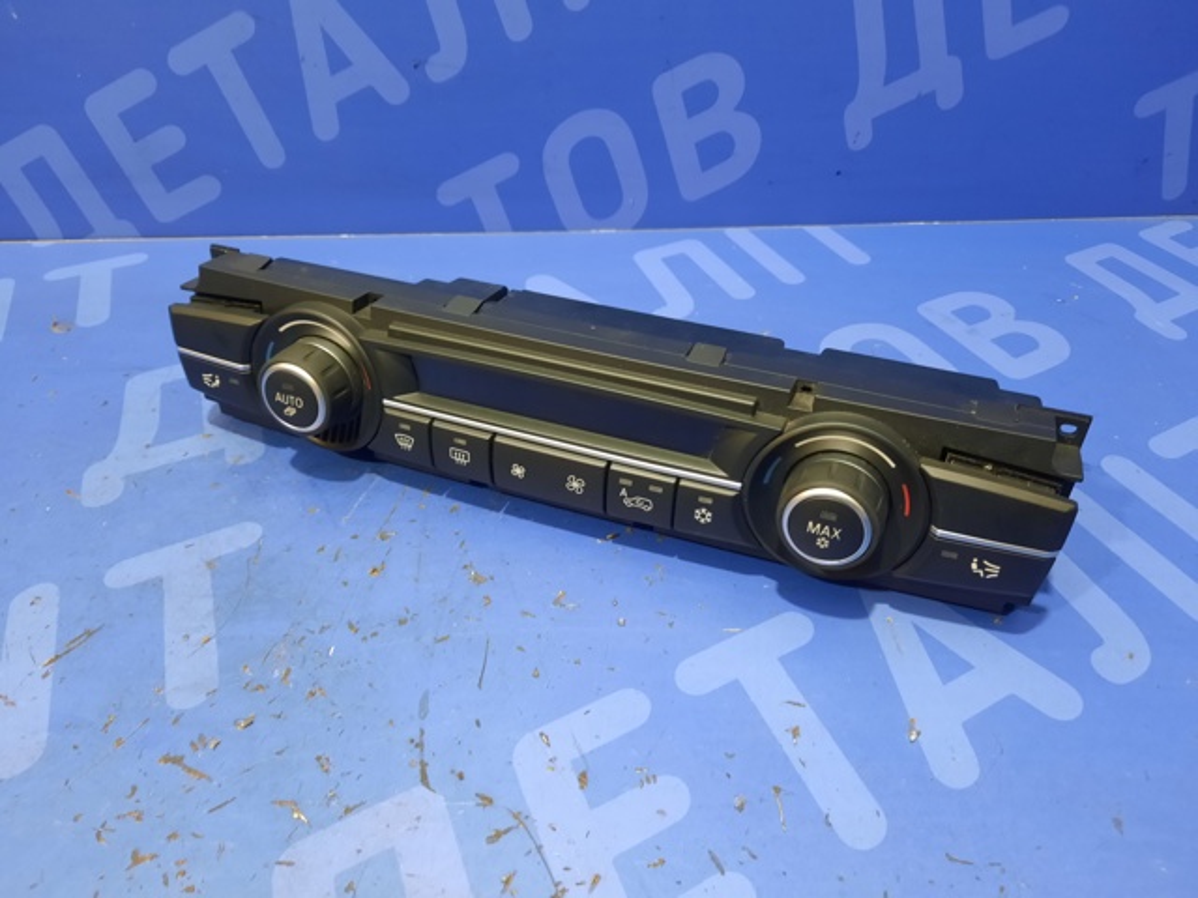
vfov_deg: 54.9
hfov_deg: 69.4
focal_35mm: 25
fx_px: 865
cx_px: 599
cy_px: 449
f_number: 2
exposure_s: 1/25
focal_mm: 4.6
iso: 400
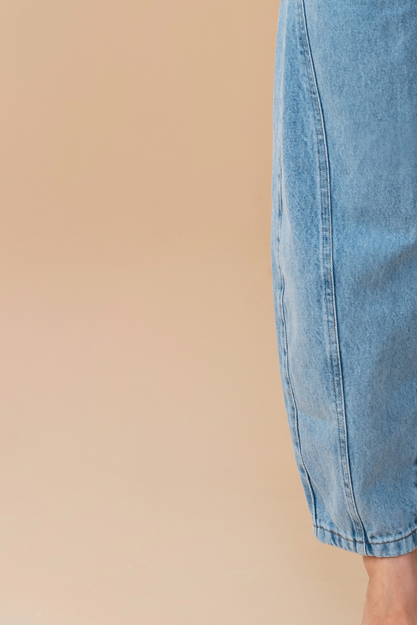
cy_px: -108
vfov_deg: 11.3
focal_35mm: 179
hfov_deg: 7.6
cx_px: 465
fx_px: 3106
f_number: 7.1
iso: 160
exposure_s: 1/160
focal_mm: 50
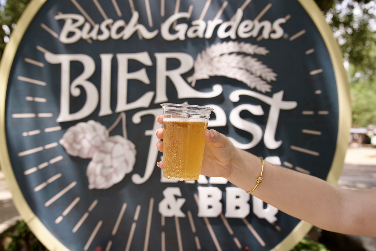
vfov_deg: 43.7
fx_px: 313
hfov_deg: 61.9
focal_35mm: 30
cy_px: 126
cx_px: 188
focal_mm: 30
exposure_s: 1/500
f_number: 5
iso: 250
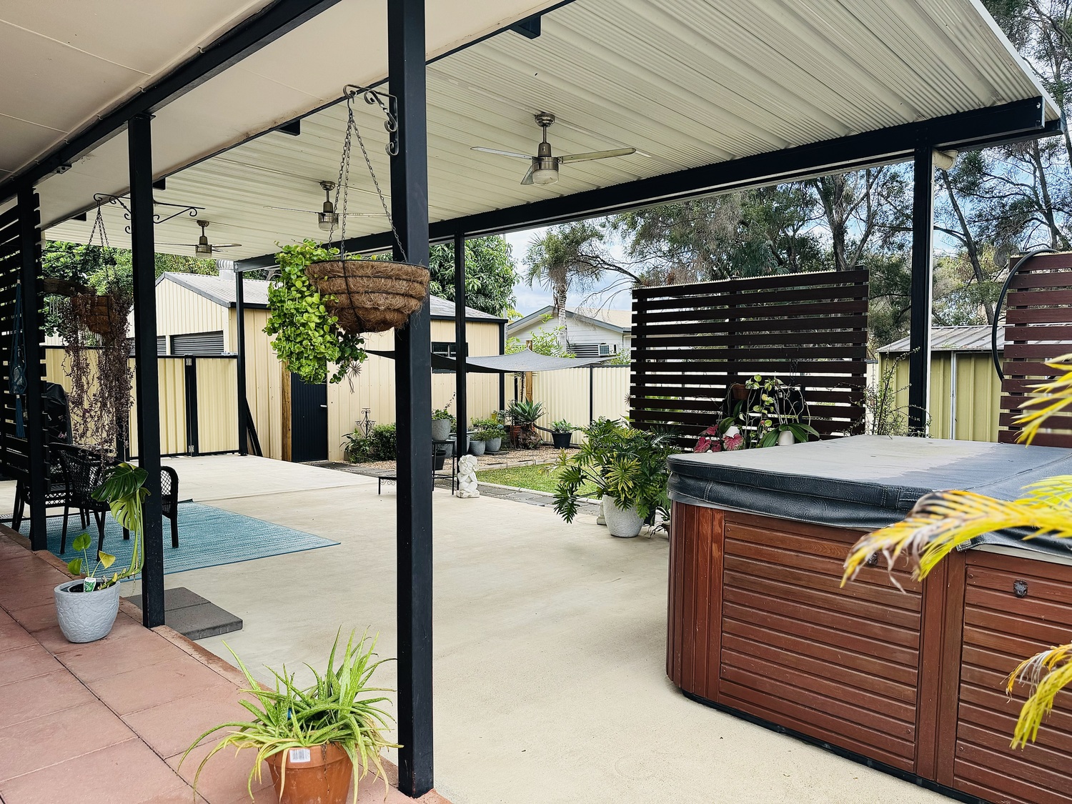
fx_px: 743
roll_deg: +0.9
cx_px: 536
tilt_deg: -2.9
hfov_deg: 71.6
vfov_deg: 56.8
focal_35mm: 24
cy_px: 402
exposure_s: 1/213
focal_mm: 6.76
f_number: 1.78
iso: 80
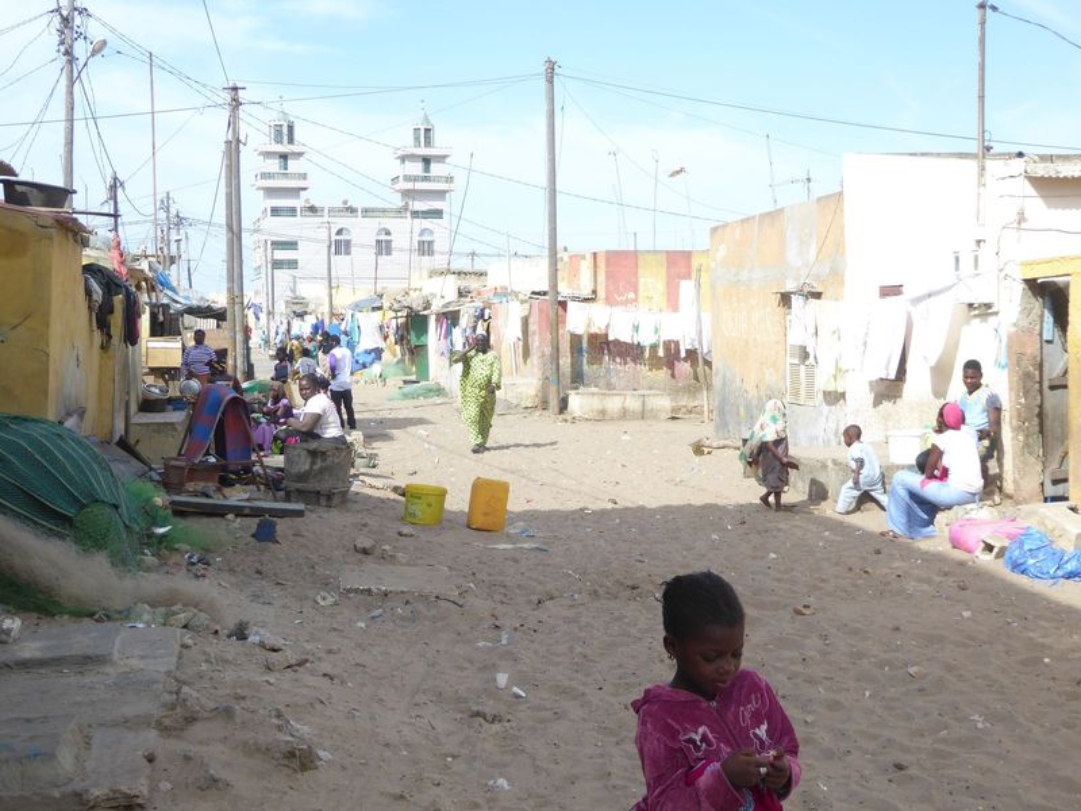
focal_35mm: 53
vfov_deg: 27.5
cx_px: 540
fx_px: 1655
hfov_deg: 36.2
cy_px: 406
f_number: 4.1
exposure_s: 1/320
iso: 80
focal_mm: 9
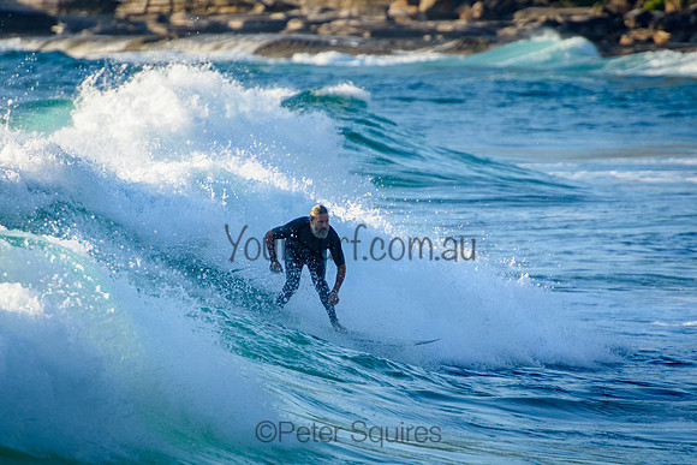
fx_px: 11822
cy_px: 232
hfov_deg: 3.4
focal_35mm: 611
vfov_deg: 2.3
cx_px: 348
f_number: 5.6
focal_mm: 400
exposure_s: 1/2000
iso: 640
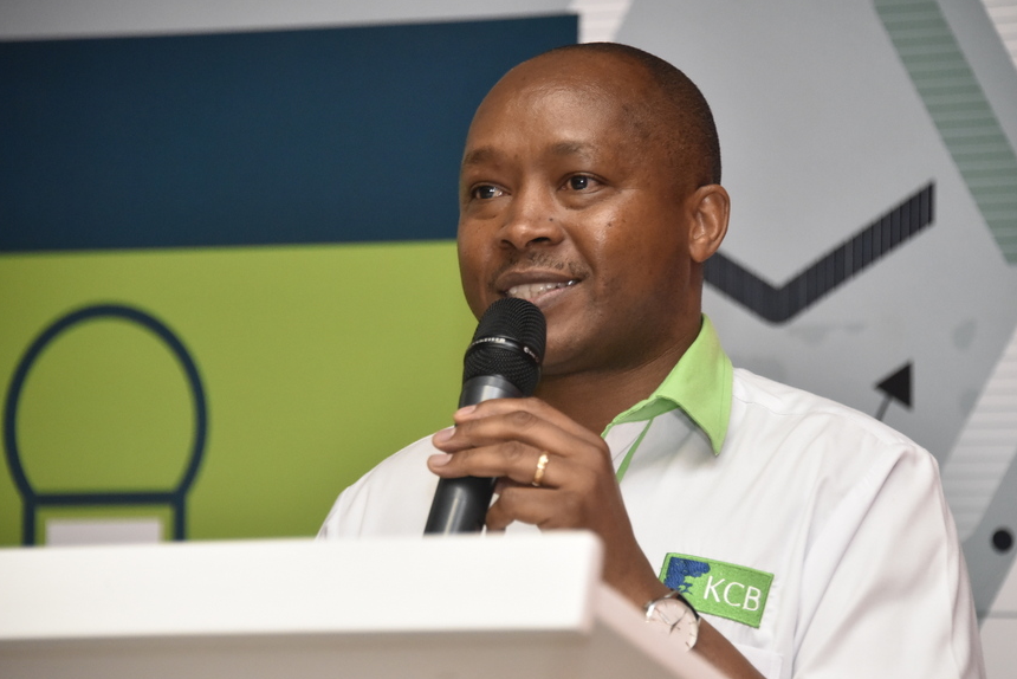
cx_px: 557
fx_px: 6245
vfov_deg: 6.2
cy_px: 389
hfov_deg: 9.3
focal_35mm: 221
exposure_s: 1/100
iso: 5000
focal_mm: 190
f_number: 5.6
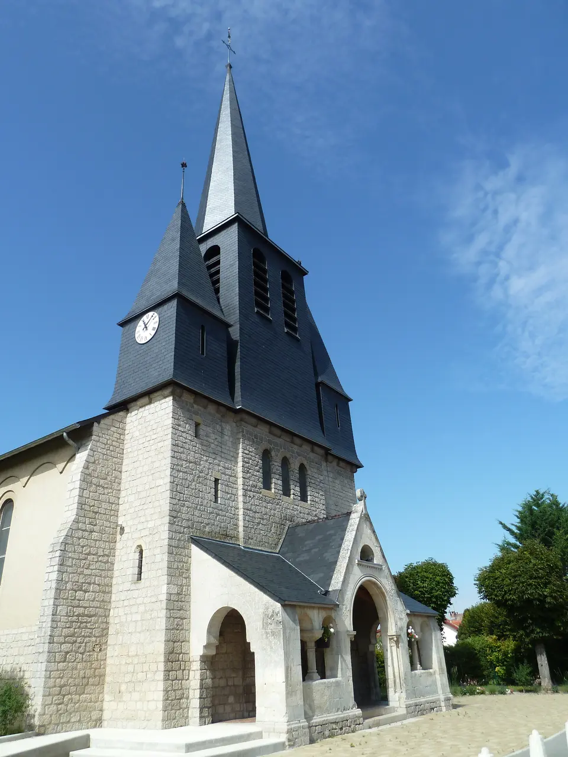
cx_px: 284
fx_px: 547
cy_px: 378
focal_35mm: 25
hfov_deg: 54.9
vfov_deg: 69.4
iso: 80
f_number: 4
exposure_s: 1/500
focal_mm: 4.1
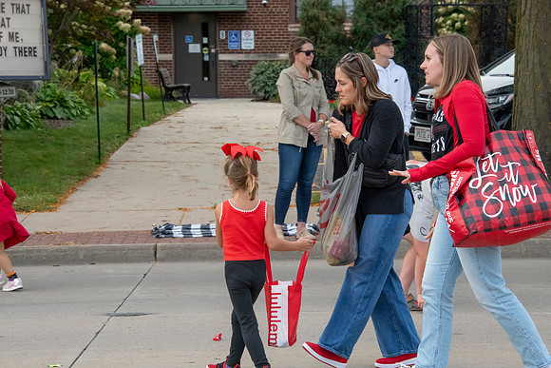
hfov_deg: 16.8
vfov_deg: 11.2
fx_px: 1868
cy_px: 184
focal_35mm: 122
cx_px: 276
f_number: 11
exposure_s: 1/250
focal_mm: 122
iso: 3200
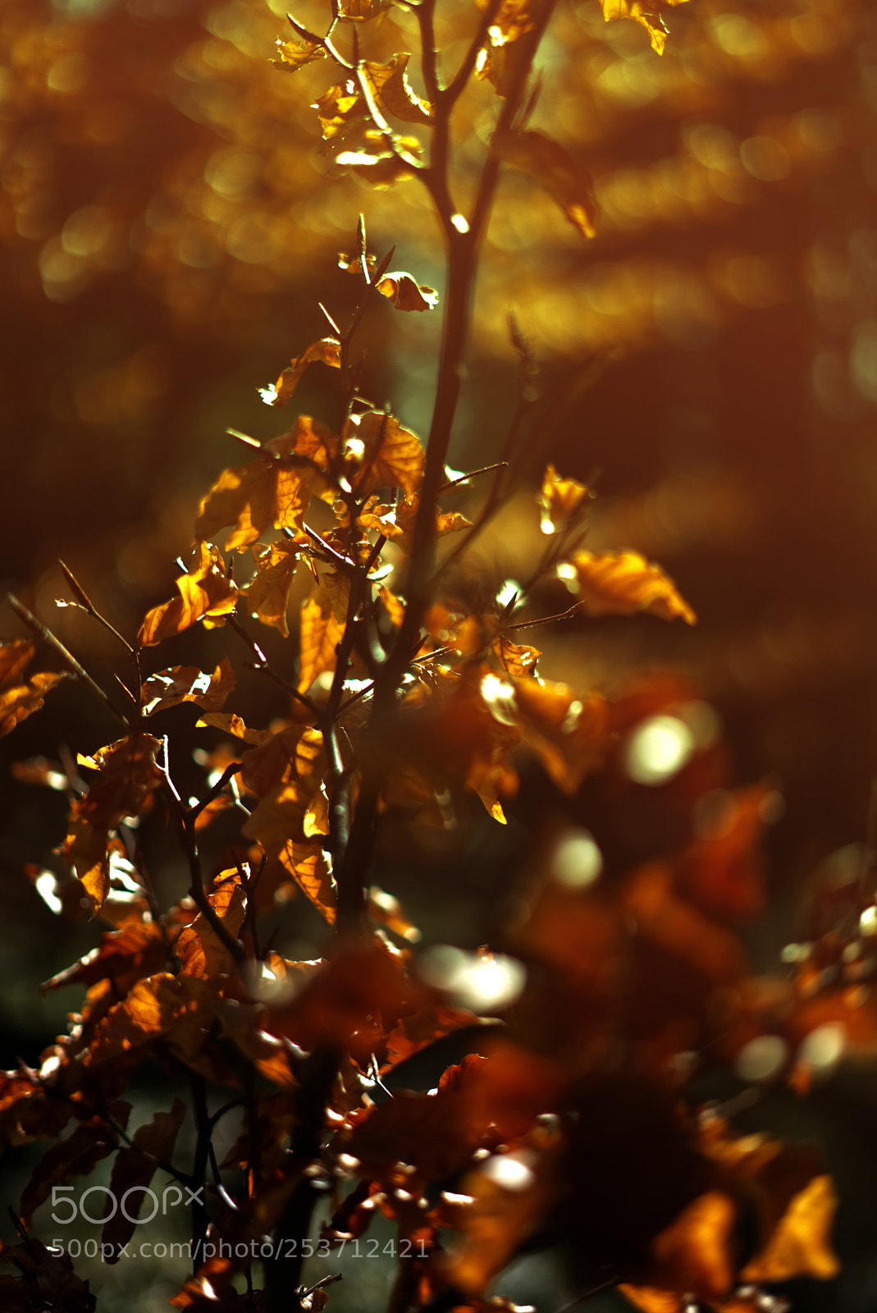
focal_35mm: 50
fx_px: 1824
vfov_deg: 39.6
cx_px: 438
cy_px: 656
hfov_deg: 27.0
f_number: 1.8
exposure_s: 1/3200
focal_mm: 50
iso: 100
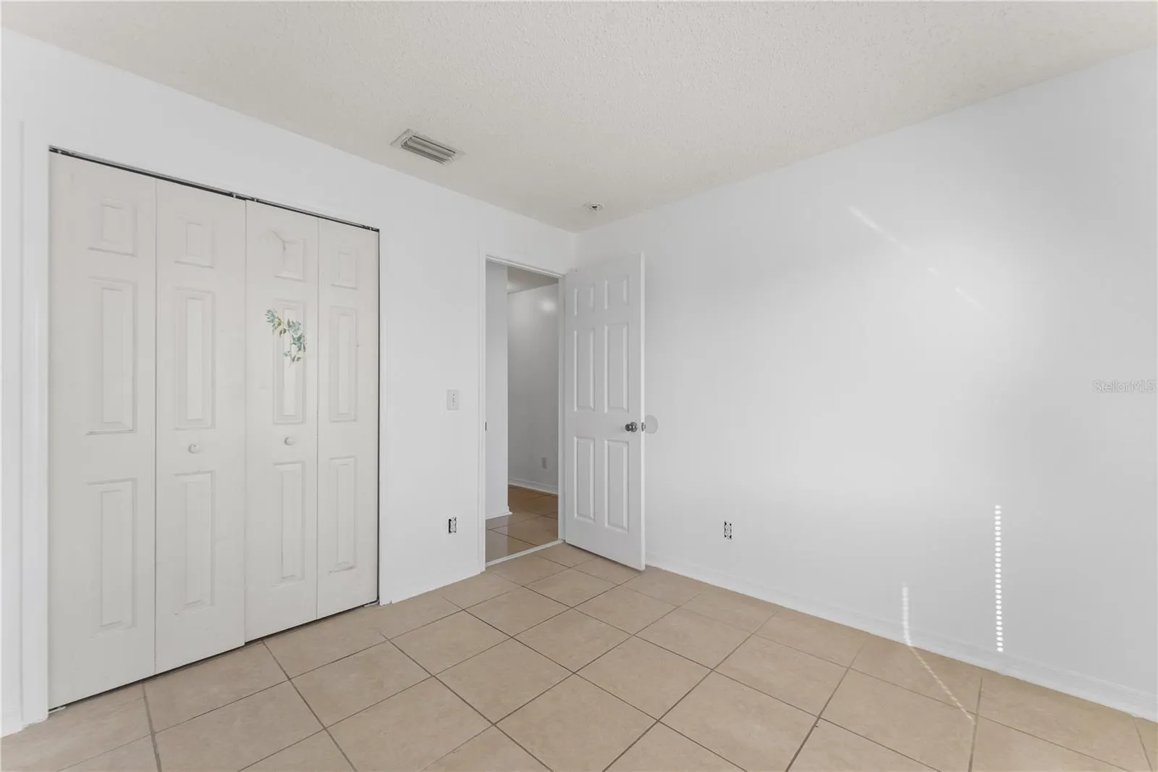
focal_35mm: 14
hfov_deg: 104.3
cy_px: 386
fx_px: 450
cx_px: 579
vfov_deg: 81.2
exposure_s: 1/30
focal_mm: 14
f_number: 9
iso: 400
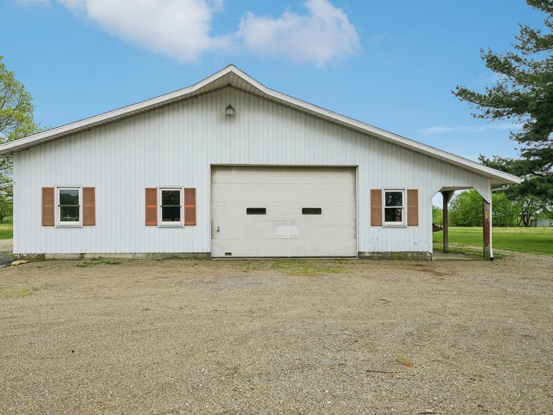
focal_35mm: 27
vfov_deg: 51.4
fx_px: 431
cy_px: 211
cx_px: 238
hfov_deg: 65.0
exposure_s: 1/50
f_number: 8
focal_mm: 24
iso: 100
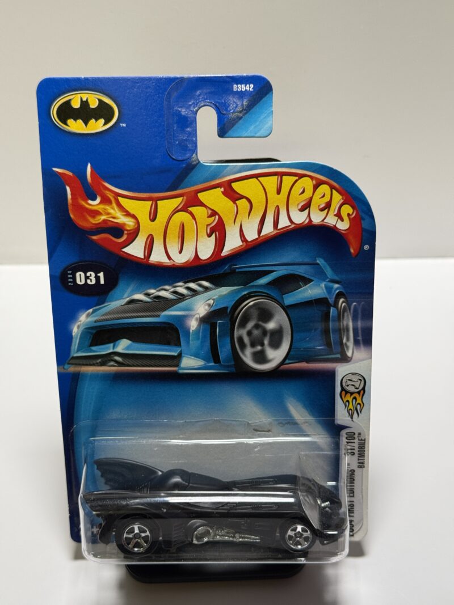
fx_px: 840
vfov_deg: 39.7
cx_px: 227
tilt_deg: -42.4
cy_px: 302
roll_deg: +2.1
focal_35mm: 48
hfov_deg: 30.3
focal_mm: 6.76
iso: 125
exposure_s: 1/60
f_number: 1.78
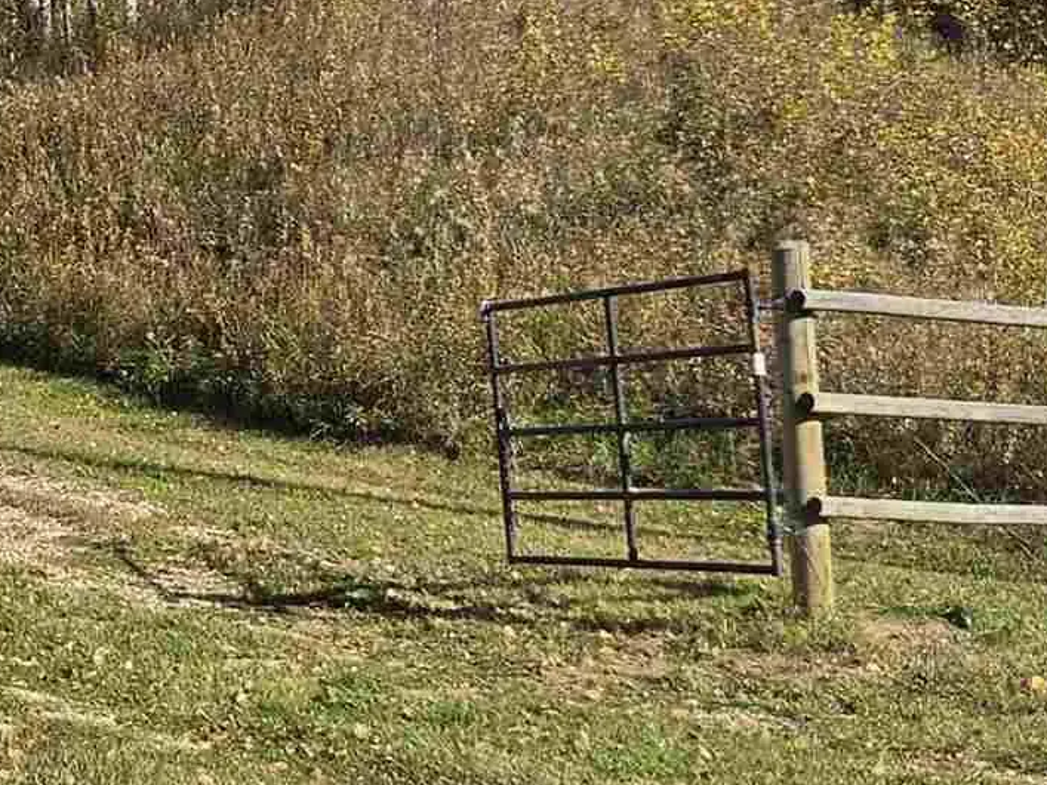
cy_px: 181
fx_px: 3024
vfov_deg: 14.7
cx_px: -188
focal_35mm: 100
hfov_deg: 18.7
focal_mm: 5.4
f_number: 1.8
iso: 80
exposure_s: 1/2969
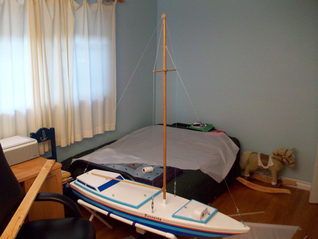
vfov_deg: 41.8
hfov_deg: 54.0
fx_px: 312
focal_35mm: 34
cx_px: 159
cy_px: 120
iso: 160
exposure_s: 1/8.04
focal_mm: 5.7
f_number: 2.8
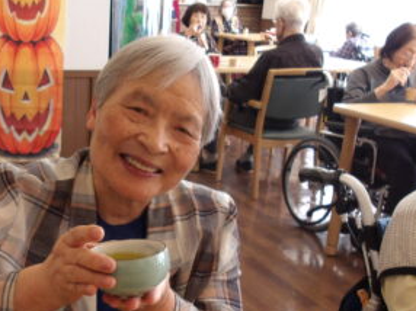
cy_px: 254
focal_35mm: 51
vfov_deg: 27.9
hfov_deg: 36.6
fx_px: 612
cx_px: 103
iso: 200
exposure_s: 1/20
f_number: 3
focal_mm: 4.9
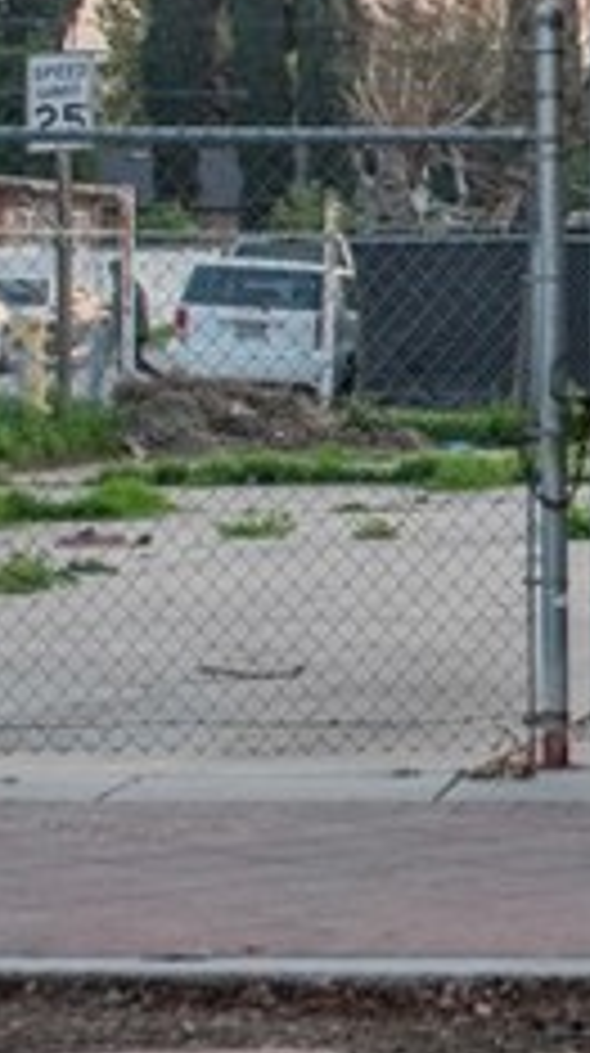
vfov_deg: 10.6
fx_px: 5638
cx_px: 1977
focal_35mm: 202
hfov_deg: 5.5
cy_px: 169
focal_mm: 44
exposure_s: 1/400
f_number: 4.5
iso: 1000
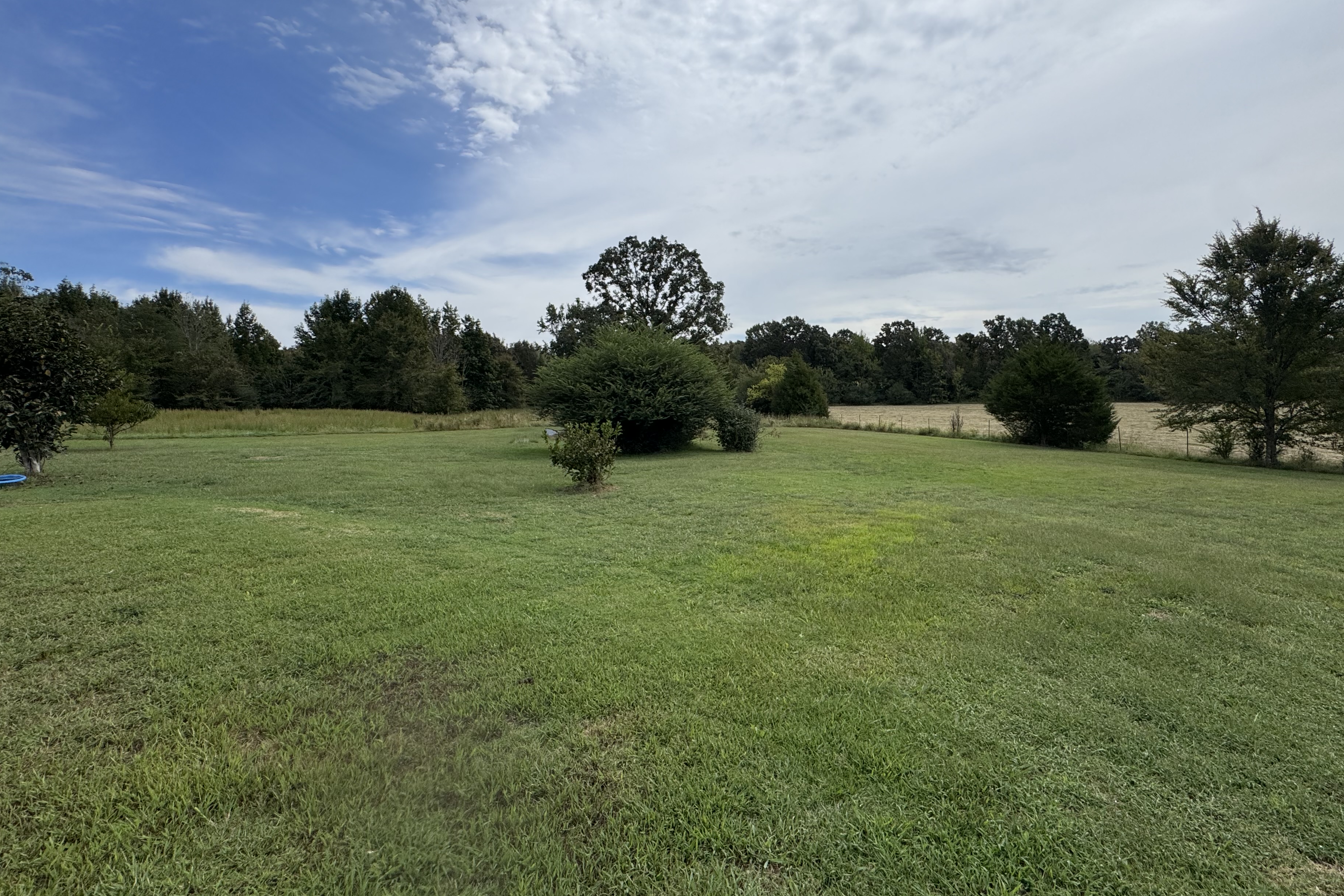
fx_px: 597
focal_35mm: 16
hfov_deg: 96.5
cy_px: 399
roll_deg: +0.4
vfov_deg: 73.5
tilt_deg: -0.4
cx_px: 729
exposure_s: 1/2273
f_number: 2.2
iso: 50
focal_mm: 2.22
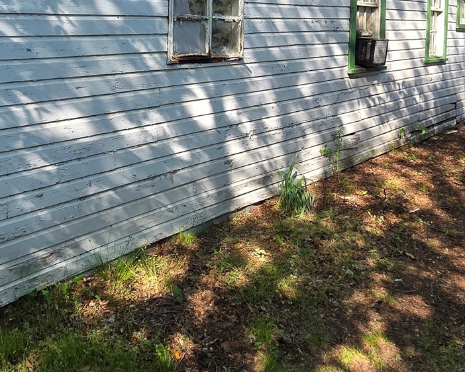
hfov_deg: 47.9
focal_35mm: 37
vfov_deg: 37.9
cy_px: 49
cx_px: 139
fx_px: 509
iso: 50
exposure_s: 1/738
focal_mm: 2.2
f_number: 2.2
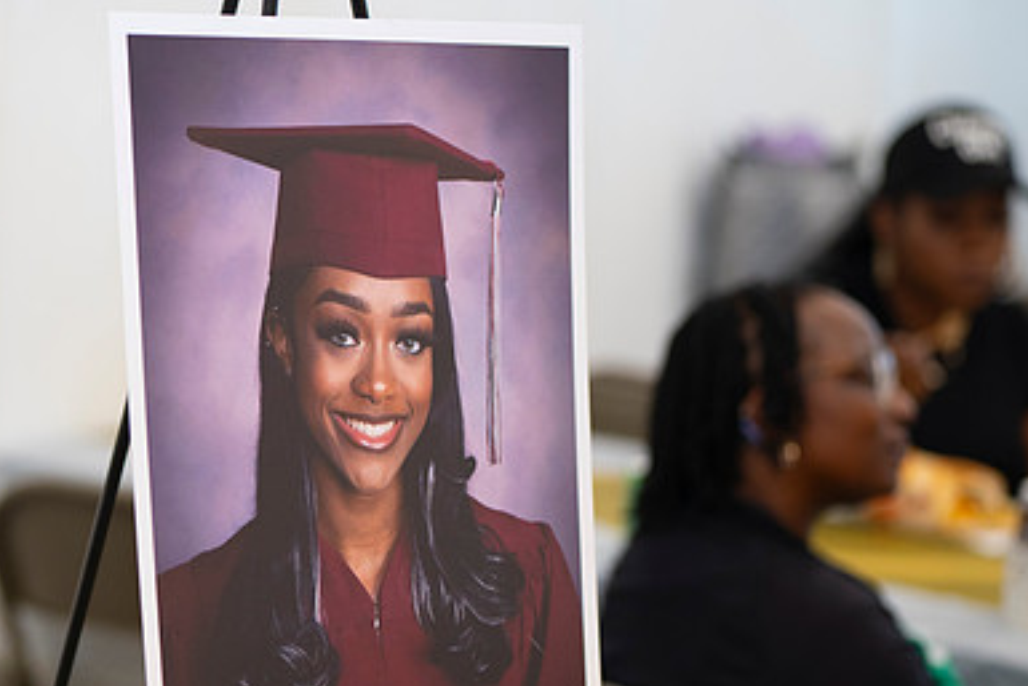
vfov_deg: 10.2
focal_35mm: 134
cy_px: 407
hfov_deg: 15.2
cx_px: 291
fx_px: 3828
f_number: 2.2
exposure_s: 1/125
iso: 800
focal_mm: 85
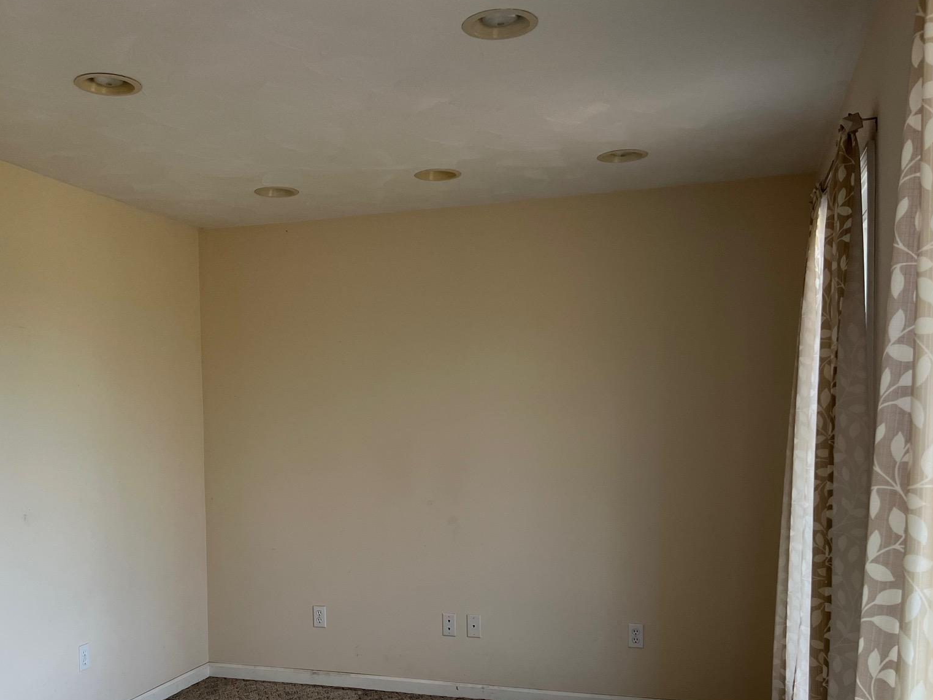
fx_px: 943
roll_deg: +1.2
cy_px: 463
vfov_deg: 40.2
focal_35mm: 35
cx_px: 382
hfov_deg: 52.3
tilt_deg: -4.2
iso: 125
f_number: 1.6
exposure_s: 1/107
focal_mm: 5.1
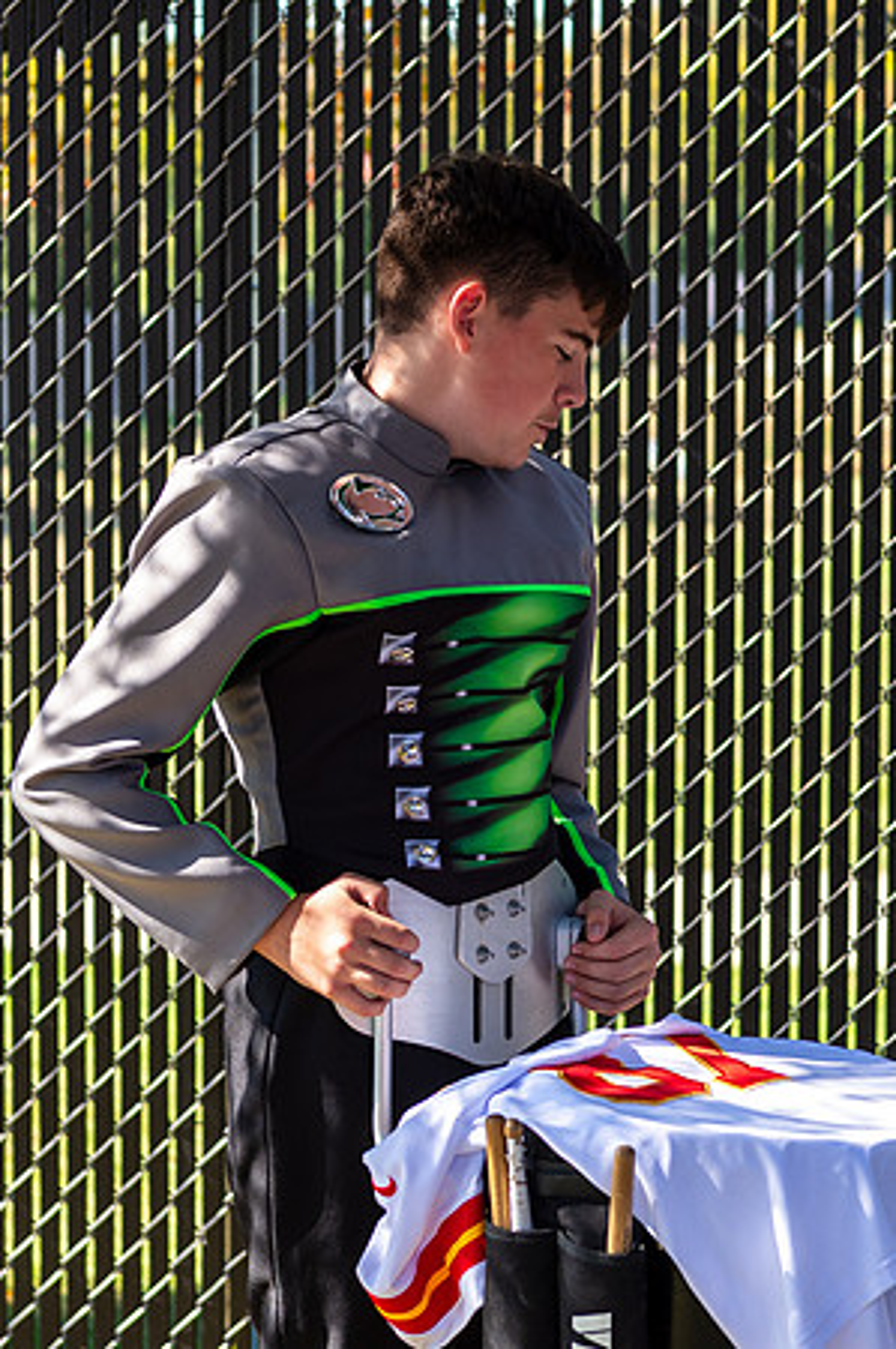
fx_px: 4666
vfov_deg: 16.4
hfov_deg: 11.0
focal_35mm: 125
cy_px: 549
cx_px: 528
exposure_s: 1/1000
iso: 320
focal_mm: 70
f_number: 4
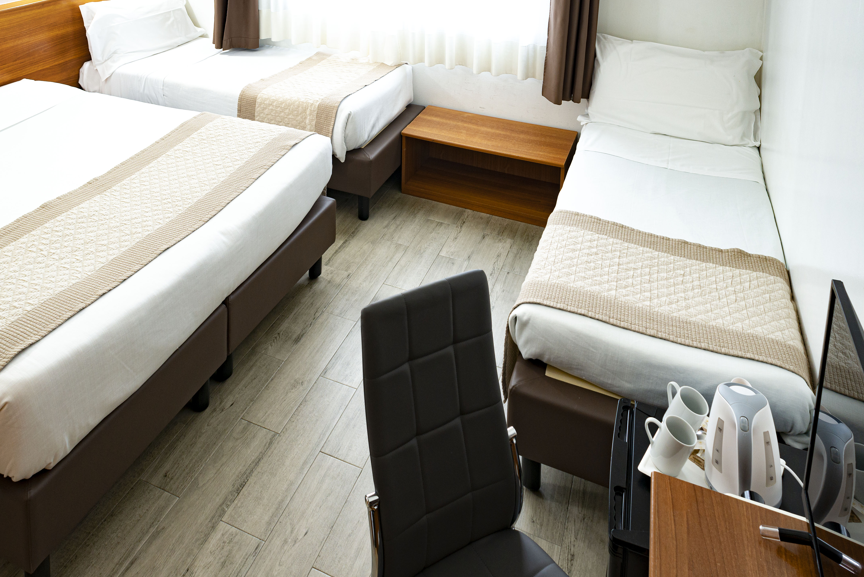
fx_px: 744
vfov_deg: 41.5
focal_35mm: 31
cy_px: 171
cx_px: 380
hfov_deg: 60.1
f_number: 8
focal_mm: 20
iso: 400
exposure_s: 1/2
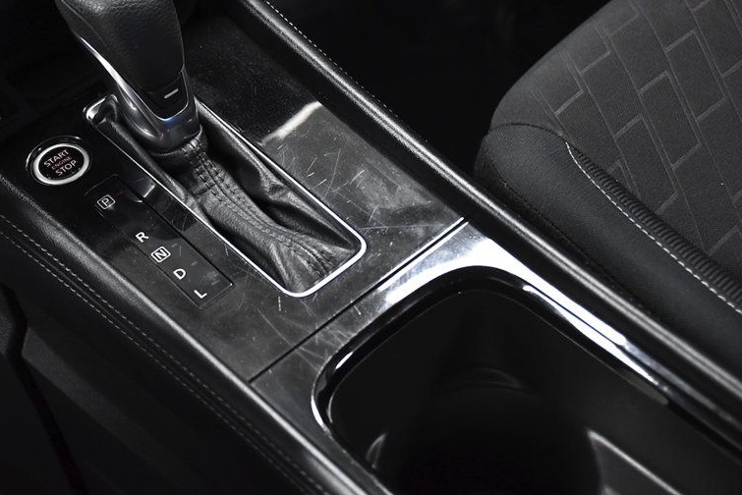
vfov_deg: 22.2
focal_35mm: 61
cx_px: 261
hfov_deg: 32.7
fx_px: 1258
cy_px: 161
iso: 2500
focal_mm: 30
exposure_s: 1/160
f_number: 4
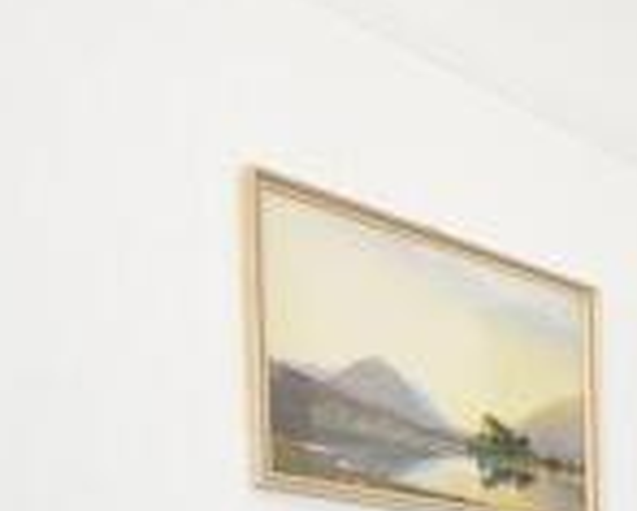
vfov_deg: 18.1
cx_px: 1226
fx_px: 1416
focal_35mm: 75
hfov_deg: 18.3
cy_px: 775
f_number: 5.6
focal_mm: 12
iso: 200
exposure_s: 1/125
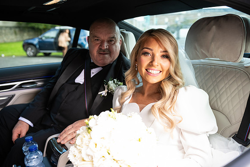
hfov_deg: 58.7
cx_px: 125
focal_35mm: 32
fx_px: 222
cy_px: 84
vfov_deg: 41.1
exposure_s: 1/160
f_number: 3.5
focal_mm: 32
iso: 800
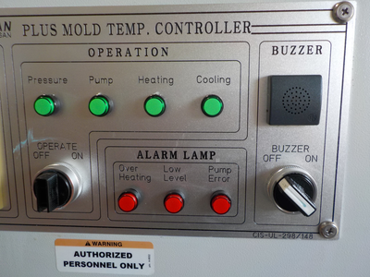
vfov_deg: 46.8
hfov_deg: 60.0
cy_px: 138
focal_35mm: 30
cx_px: 185
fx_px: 321
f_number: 3.3
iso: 125
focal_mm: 4.1
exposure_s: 1/40
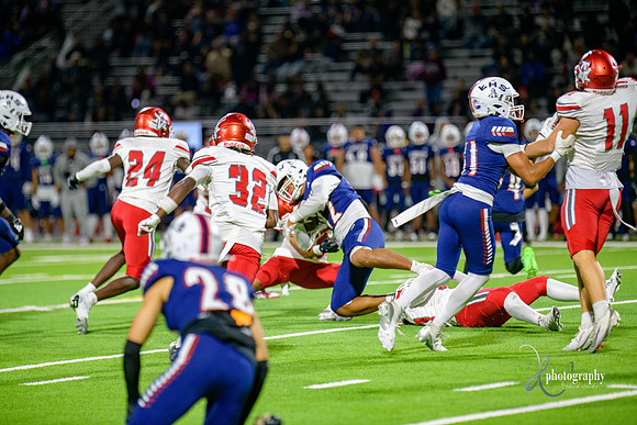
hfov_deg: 8.6
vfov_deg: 5.7
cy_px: 212
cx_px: 318
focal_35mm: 240
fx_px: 4247
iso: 2000
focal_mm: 240
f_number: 2.8
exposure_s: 1/250
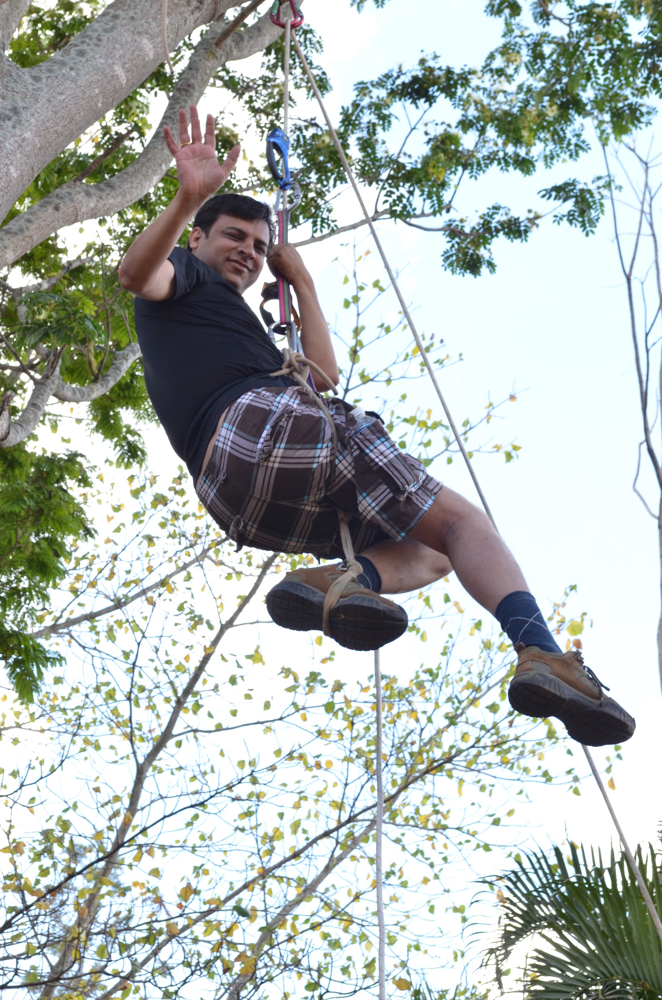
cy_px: 500
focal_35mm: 82
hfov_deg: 16.5
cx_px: 331
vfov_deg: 24.7
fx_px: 2286
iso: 1000
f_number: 10
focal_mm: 55
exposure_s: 1/160
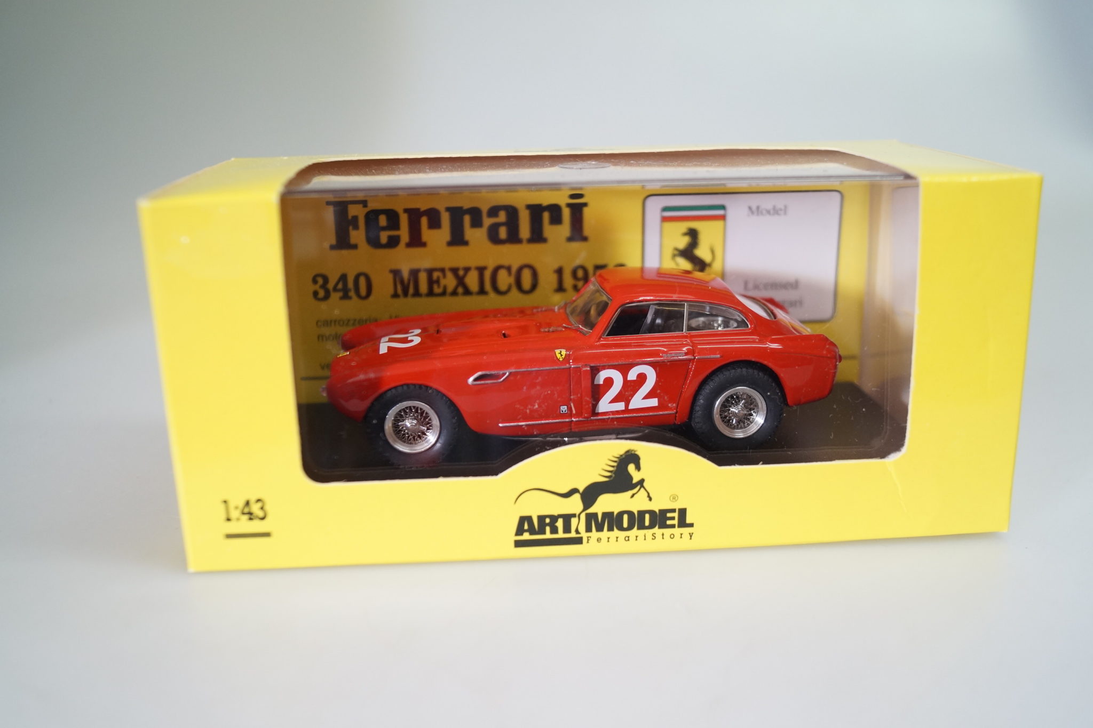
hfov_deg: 53.1
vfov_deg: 36.9
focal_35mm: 36
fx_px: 1093
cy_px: 364
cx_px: 546
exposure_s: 1/160
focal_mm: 24
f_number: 4
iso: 640
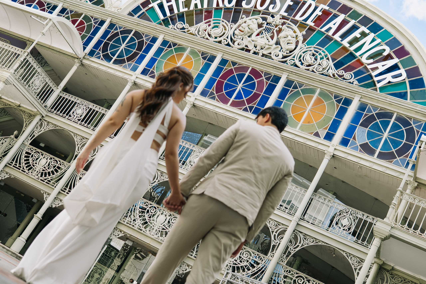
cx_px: 213
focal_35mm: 45
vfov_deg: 29.9
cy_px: 142
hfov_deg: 43.6
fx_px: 532
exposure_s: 1/200
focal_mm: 30
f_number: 2.5
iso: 100
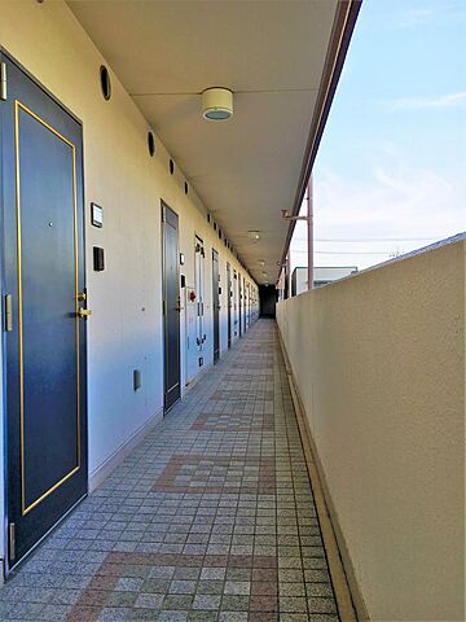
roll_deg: +0.8
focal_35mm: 29
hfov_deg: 48.2
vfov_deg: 61.7
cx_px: 233
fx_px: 521
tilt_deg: +0.2
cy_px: 311
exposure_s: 1/469
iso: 25
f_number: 2.2
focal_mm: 4.15
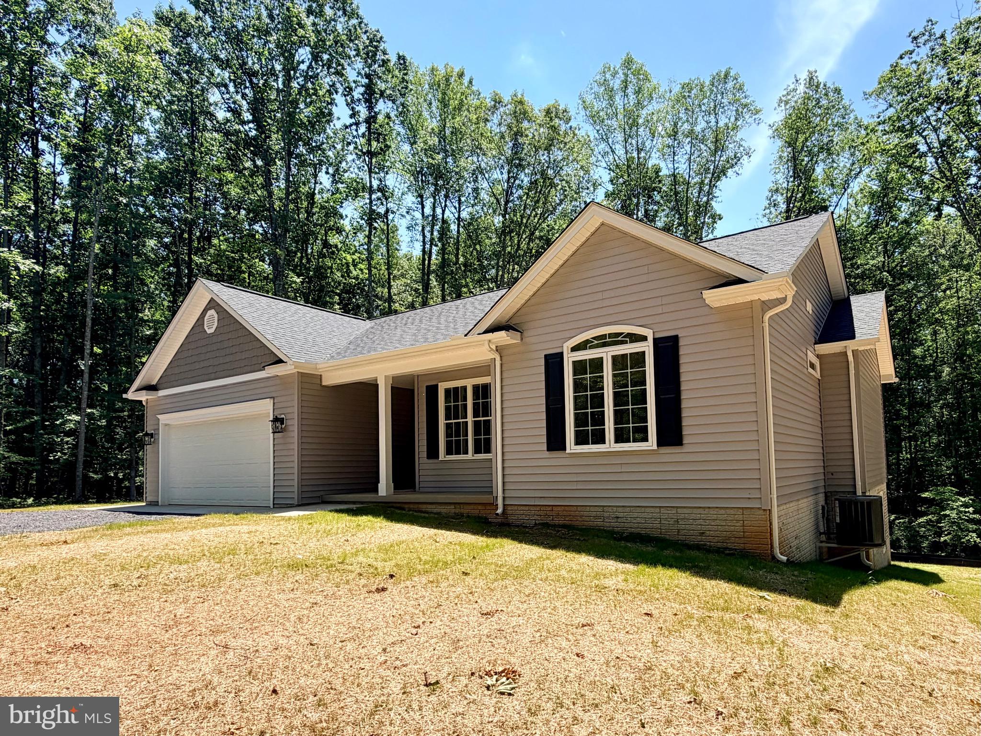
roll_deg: +2.1
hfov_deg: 102.1
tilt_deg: +3.7
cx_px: 490
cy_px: 368
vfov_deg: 85.7
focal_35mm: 14
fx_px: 397
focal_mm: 2.22
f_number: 2.2
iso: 32
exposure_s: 1/770
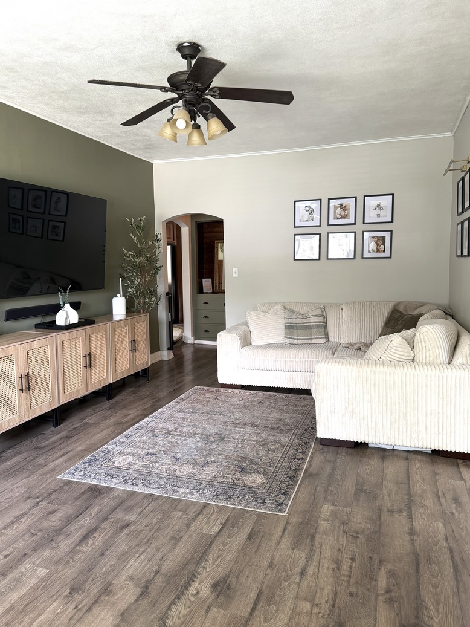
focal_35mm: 25
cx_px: 228
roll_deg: +0.9
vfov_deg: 69.4
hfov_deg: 54.9
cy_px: 305
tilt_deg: -5.6
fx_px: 452
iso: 200
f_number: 1.78
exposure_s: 1/82
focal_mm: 6.76
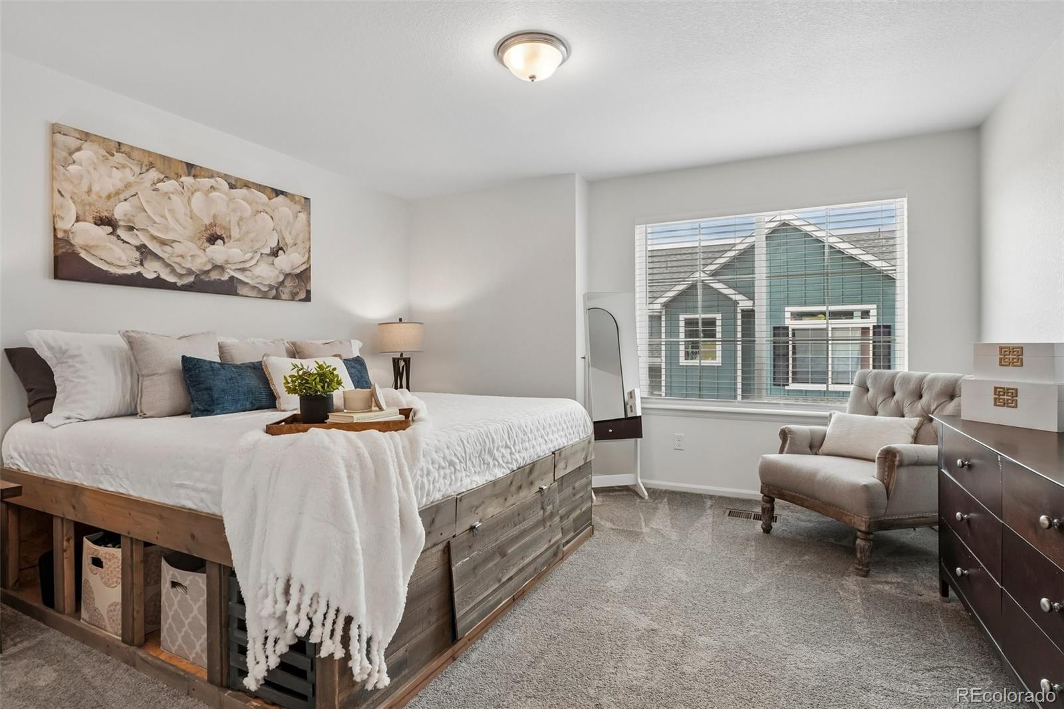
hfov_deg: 95.0
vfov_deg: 72.0
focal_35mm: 16
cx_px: 532
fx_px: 488
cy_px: 354
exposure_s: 1/30
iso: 200
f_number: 8
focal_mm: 11
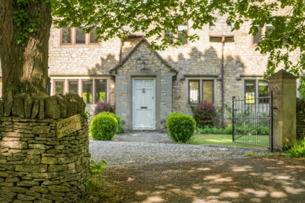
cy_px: 102
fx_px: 423
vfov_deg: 27.0
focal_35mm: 50
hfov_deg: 39.6
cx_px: 152
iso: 320
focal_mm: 50
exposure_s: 1/1600
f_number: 2.2
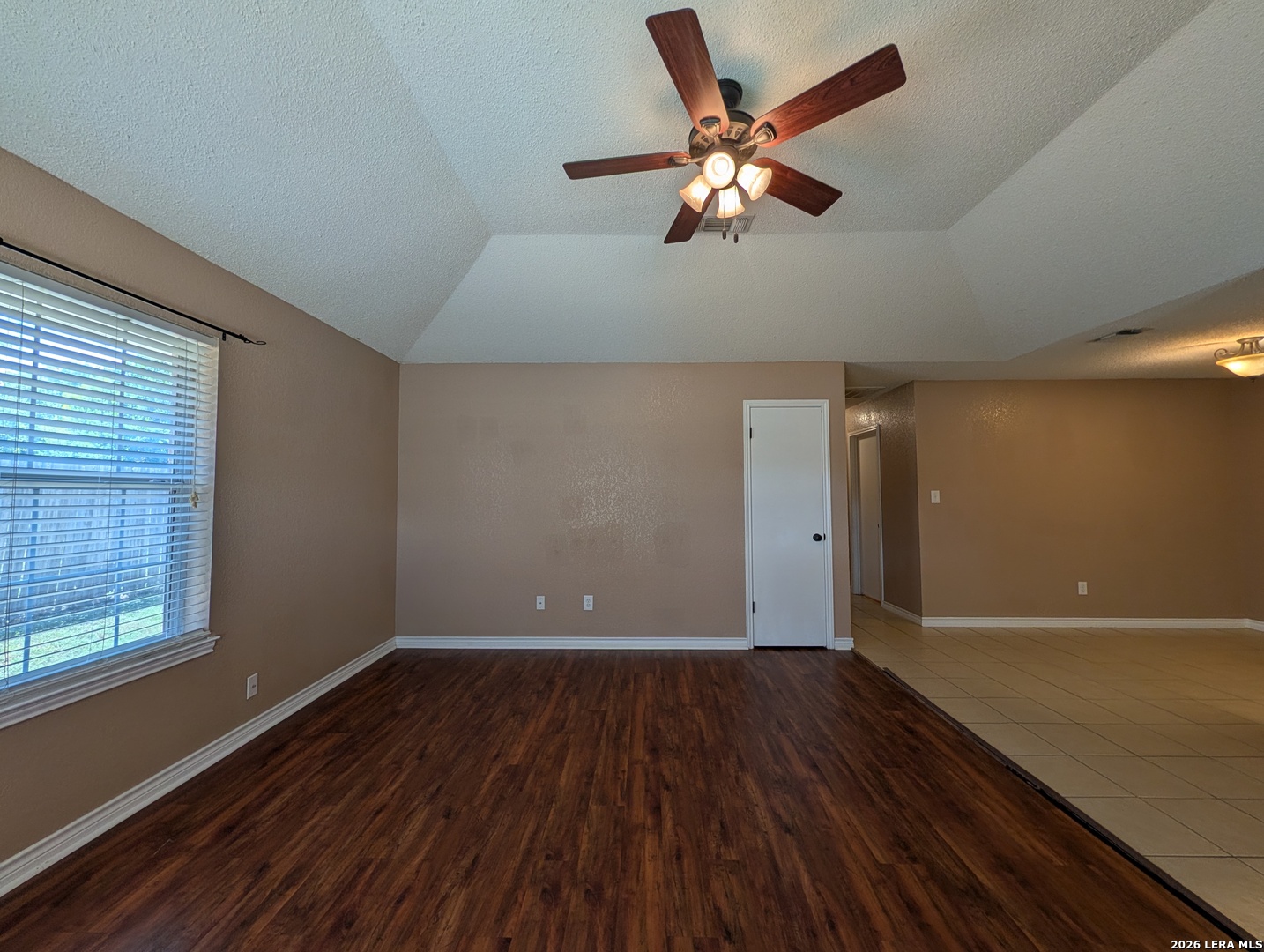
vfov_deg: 94.7
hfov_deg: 110.5
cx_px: 632
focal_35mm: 12
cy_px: 476
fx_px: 439
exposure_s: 1/156
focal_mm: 2.02
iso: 36
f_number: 1.7
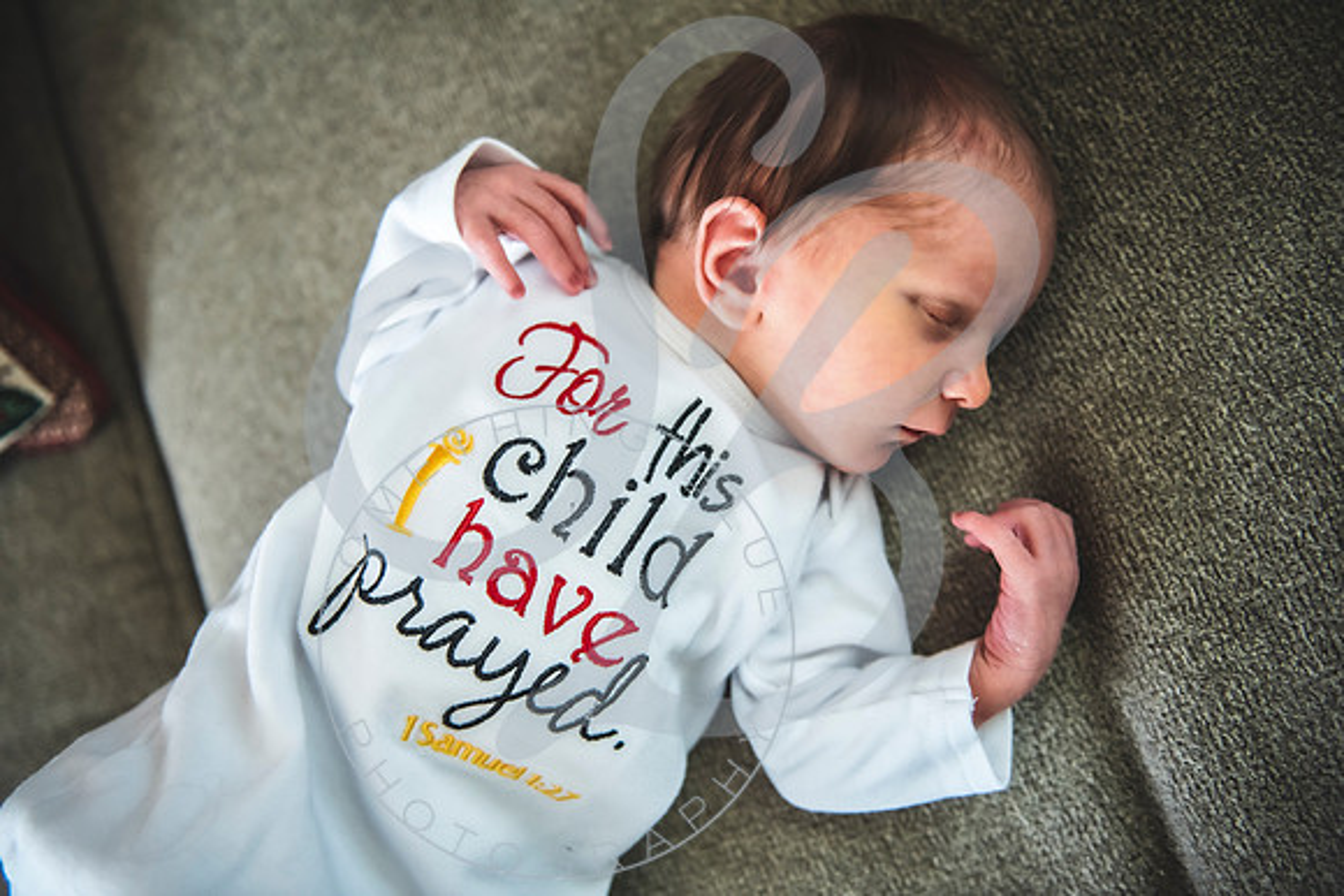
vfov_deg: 36.9
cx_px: 672
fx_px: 1344
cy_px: 448
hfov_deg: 53.1
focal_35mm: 36
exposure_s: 1/80
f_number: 2.8
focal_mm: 36
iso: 1000
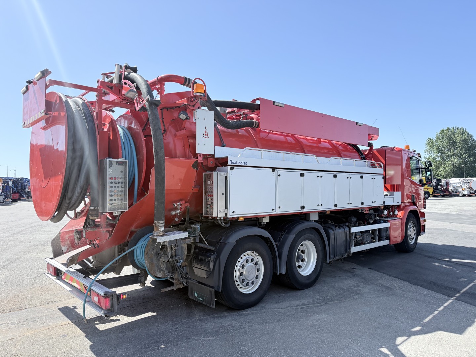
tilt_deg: +1.1
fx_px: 330
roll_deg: +0.1
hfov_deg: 71.6
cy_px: 178
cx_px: 238
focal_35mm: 24
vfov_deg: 56.8
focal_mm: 6.76
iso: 100
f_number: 1.78
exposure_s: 1/1727
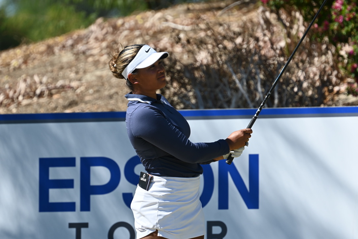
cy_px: 120
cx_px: 179
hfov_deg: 3.4
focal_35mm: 600
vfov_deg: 2.3
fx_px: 5966
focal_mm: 400
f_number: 5.6
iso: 140
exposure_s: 1/640
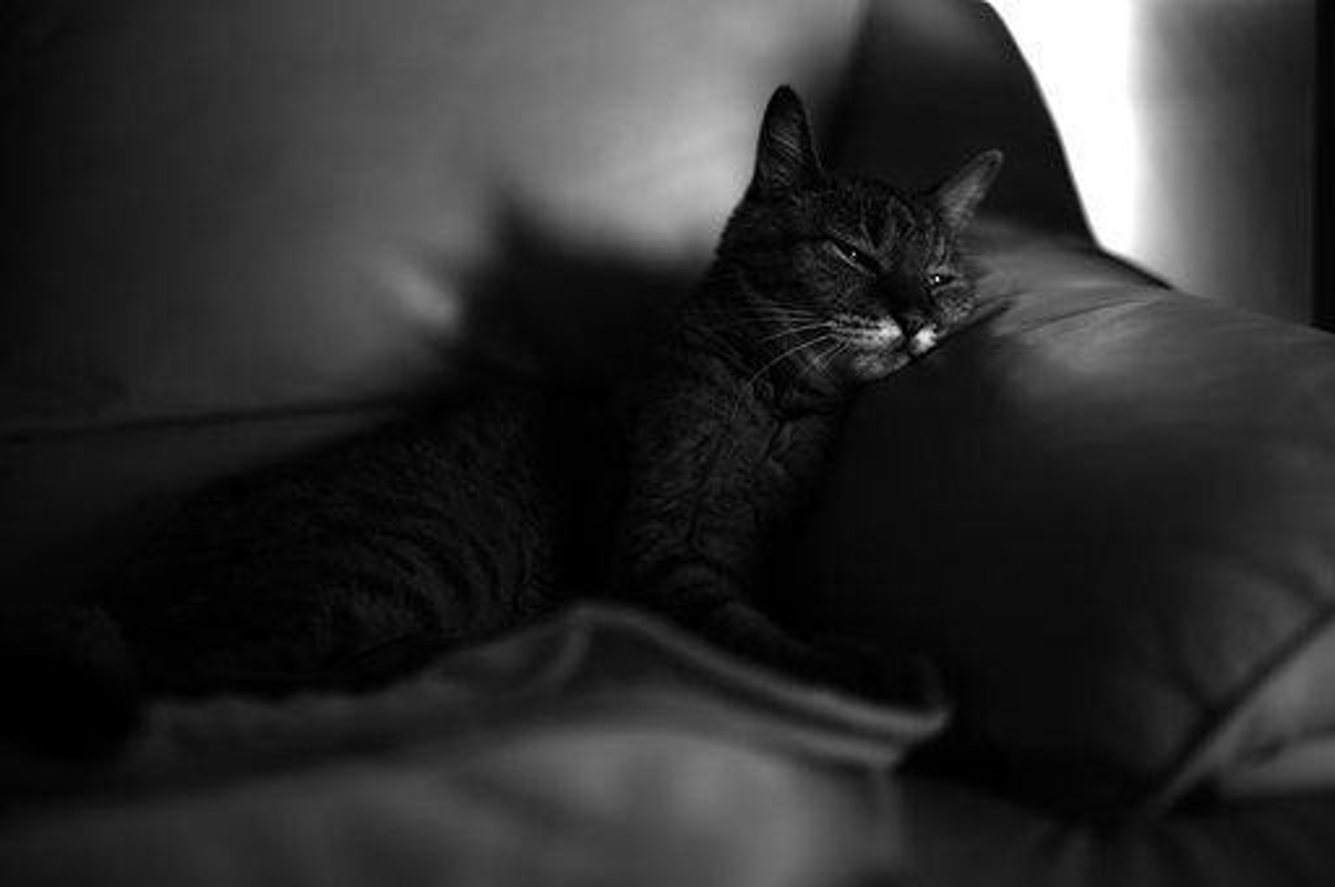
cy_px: 444
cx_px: 668
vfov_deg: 26.9
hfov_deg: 39.6
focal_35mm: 50
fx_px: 1852
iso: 400
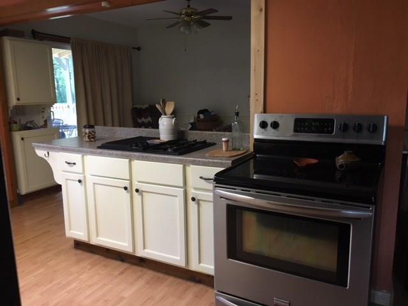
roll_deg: +1.2
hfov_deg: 61.7
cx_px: 204
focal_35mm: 29
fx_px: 342
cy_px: 153
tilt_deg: -10.3
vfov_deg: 48.2
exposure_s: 1/30
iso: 100
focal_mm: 4.15
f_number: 2.2
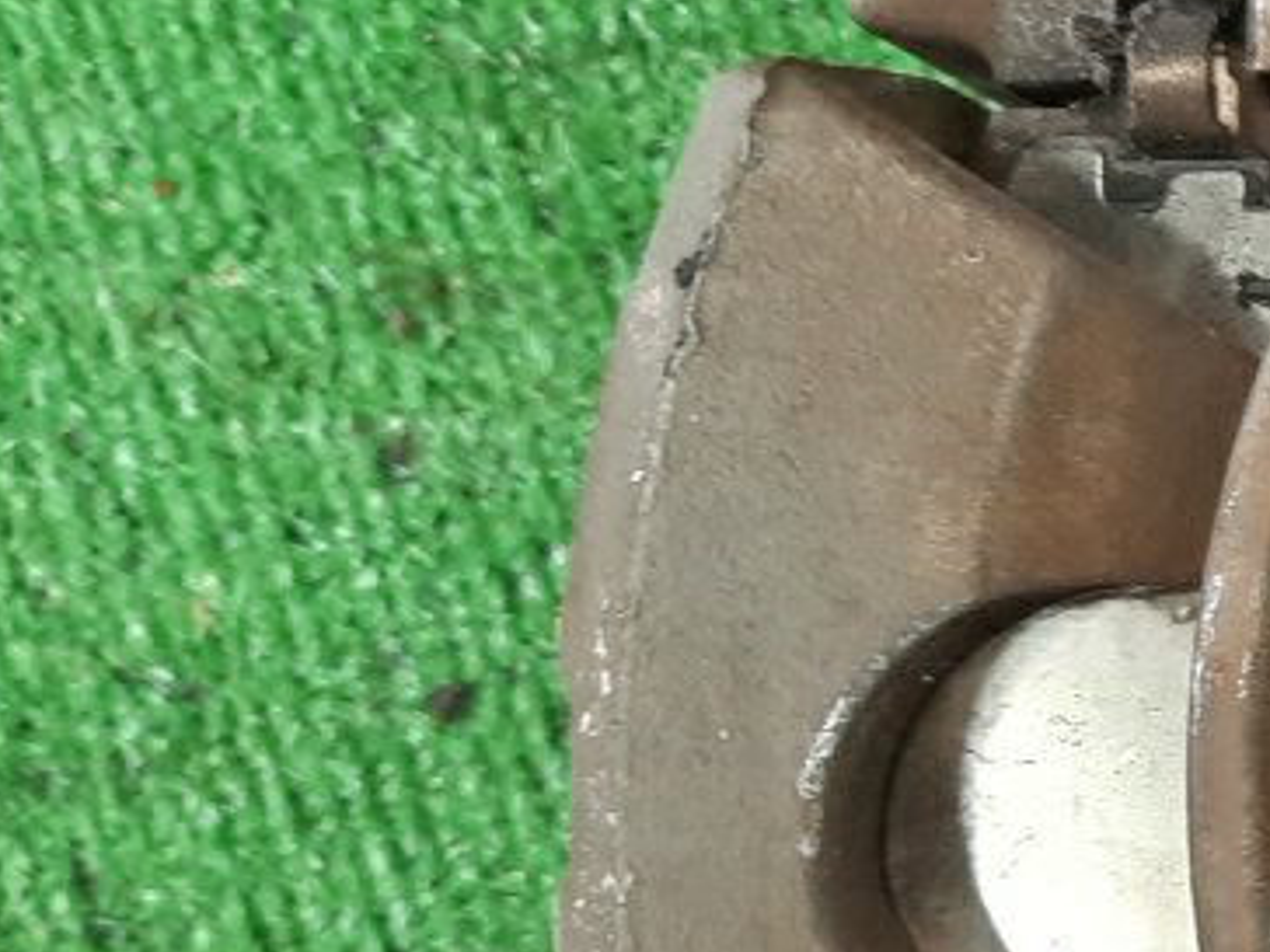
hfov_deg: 17.4
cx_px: 2024
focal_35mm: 99
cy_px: 530
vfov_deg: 14.9
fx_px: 3632
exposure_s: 1/50
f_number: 2
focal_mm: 4.6
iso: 261
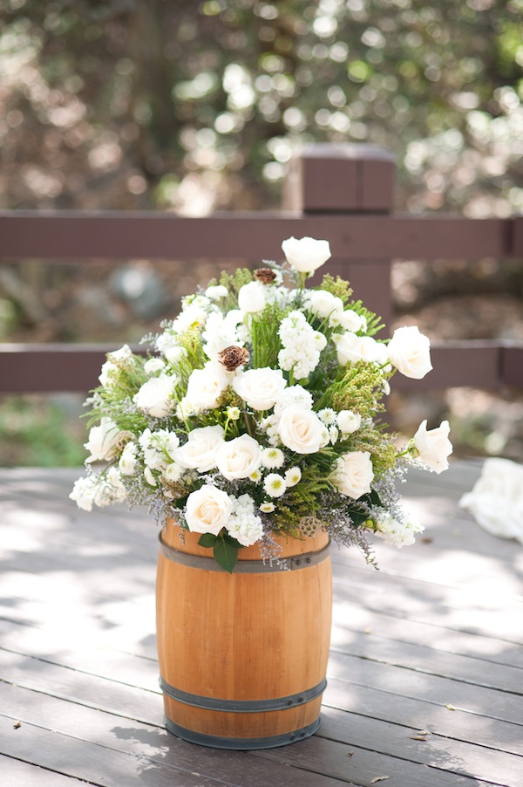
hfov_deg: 16.0
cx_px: 262
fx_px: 1855
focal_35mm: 85
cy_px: 394
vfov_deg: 23.9
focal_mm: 85
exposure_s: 1/400
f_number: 2.8
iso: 320
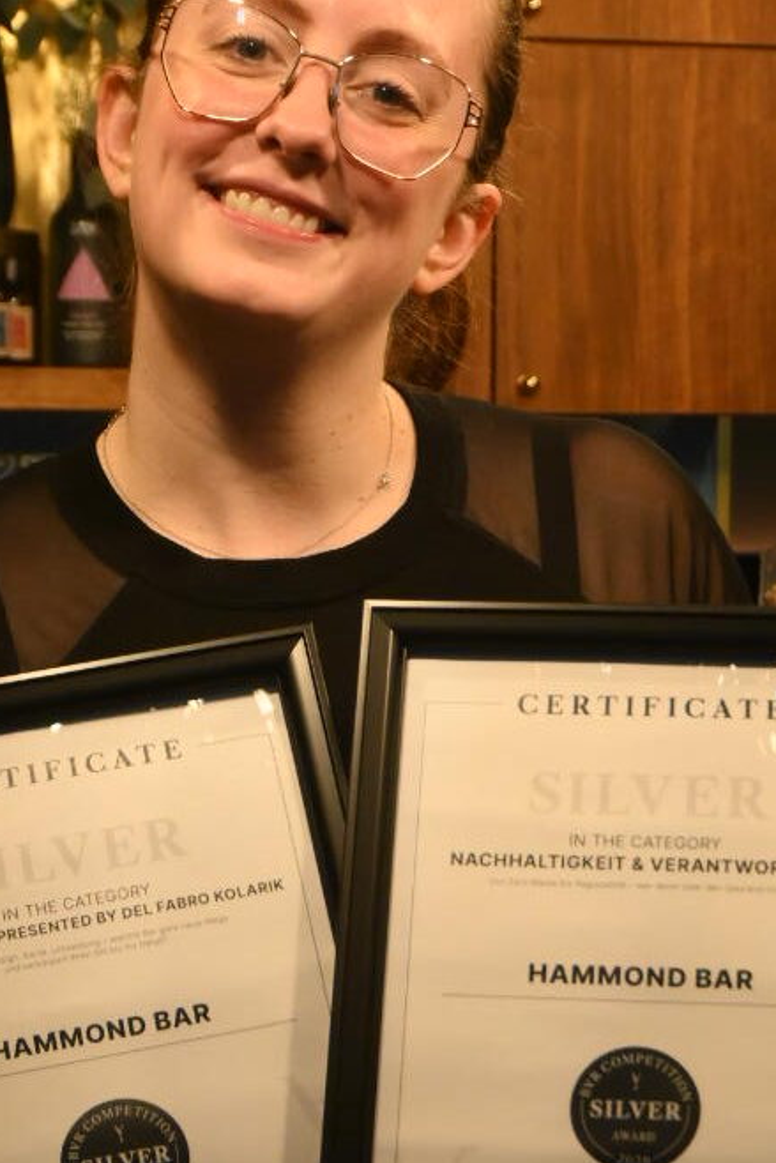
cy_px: 652
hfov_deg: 14.0
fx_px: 3162
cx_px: 378
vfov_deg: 20.8
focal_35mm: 98
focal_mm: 26.5
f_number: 4.5
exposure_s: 1/125
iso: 2500
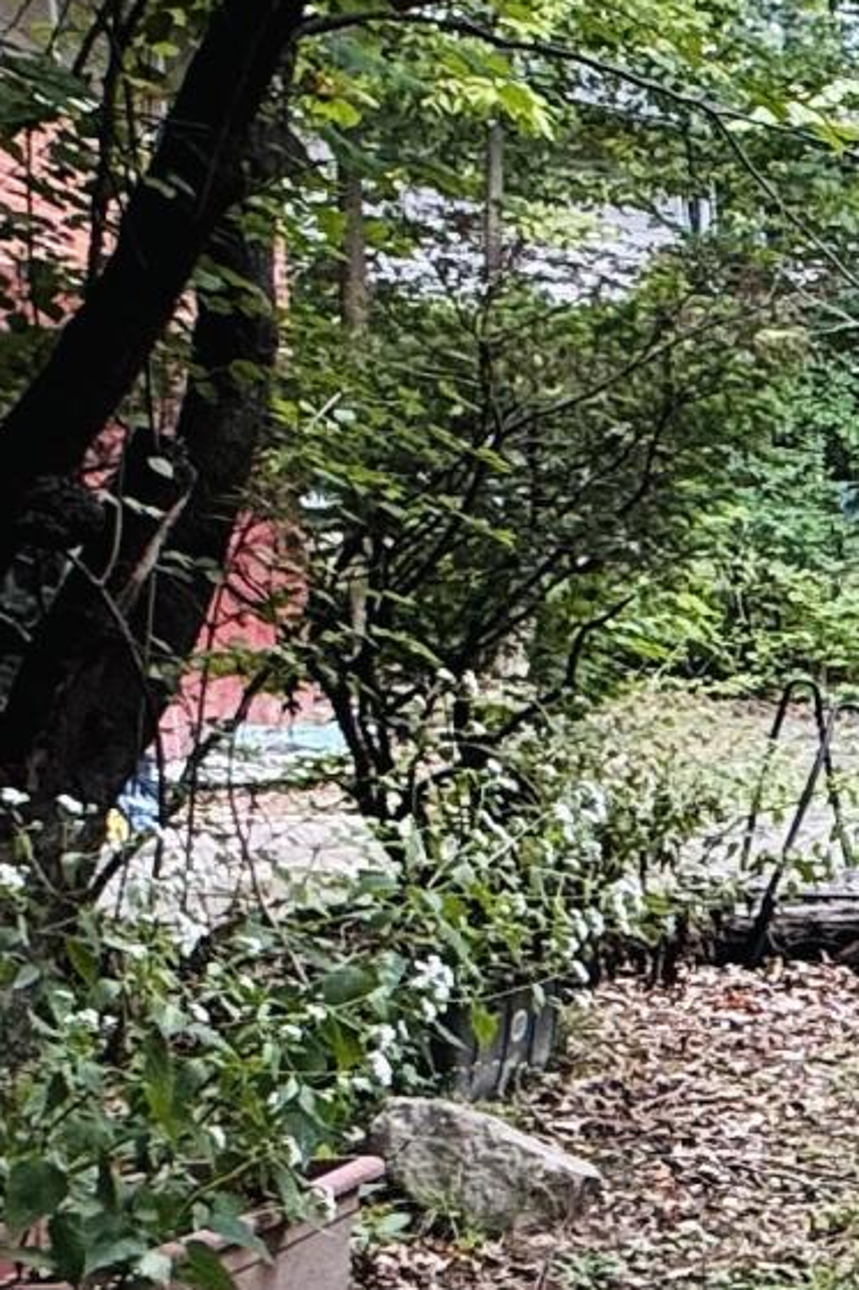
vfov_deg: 25.9
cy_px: 815
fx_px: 2793
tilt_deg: -4.8
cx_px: 2342
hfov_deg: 12.0
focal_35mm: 78
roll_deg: +0.2
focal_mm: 2.22
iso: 64
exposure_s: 1/154
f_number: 2.2
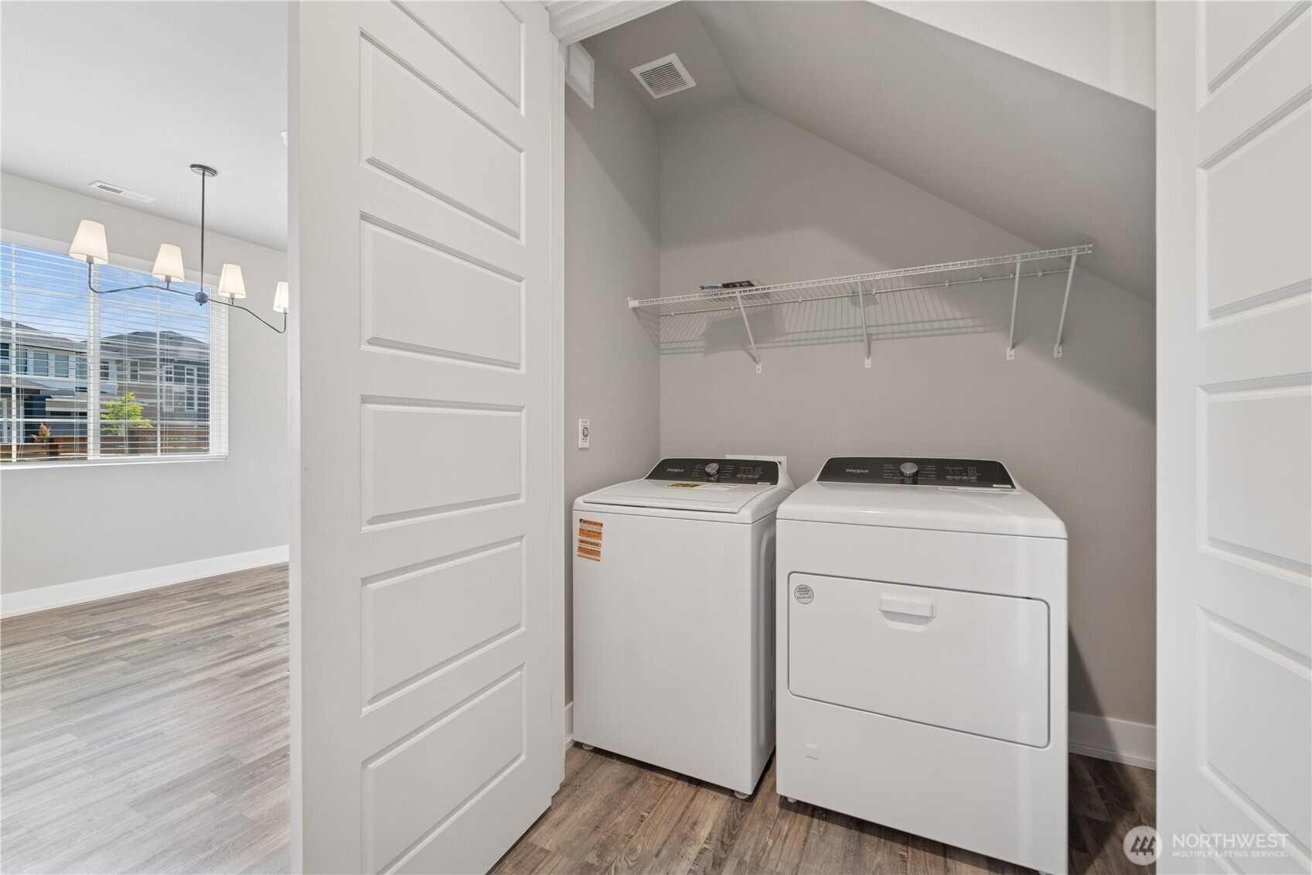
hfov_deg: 104.3
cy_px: 438
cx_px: 656
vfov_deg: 81.2
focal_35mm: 14
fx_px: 510
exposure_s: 1/10
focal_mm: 14
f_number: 8
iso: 200
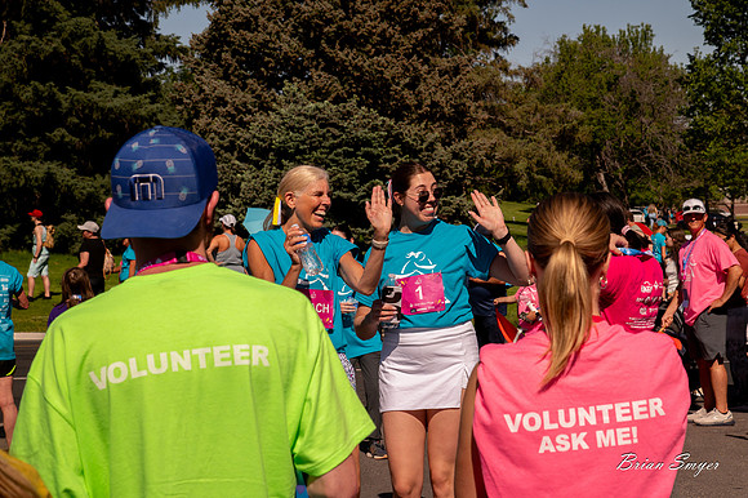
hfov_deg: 22.7
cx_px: 423
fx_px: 1860
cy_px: 216
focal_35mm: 90
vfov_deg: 15.2
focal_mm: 78
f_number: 11
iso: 800
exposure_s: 1/1600
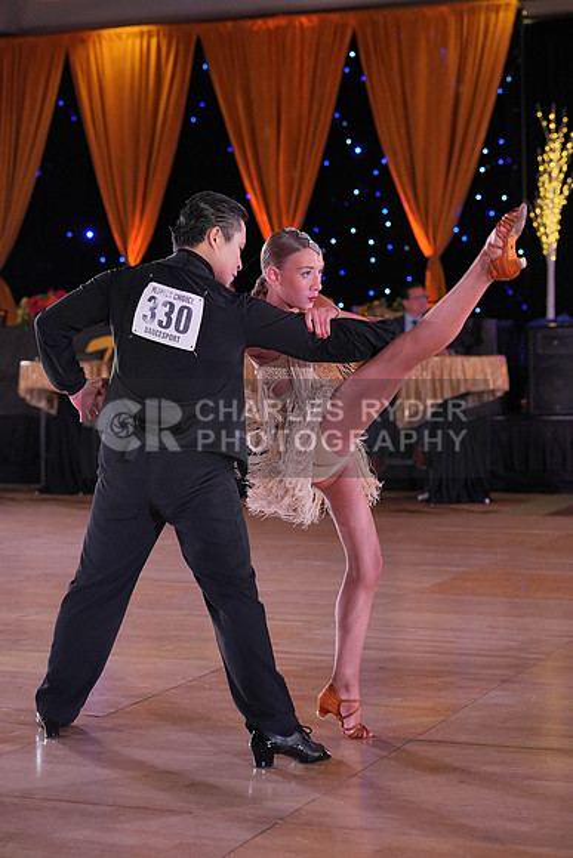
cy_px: 429
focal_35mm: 75
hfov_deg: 18.2
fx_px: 1789
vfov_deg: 27.0
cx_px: 286
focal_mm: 75
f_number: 4
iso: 2000
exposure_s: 1/500
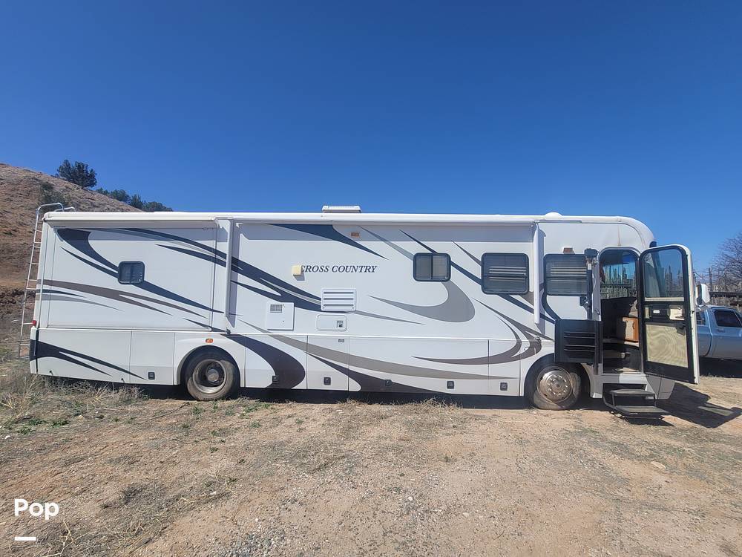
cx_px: 371
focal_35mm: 13
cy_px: 278
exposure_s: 1/2797
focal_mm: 2.2
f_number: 2.2
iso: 64
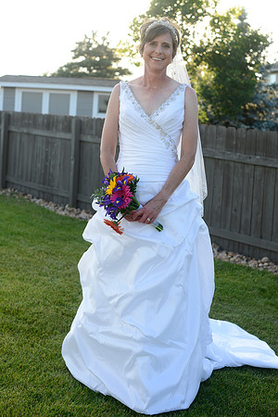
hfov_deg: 27.0
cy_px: 208
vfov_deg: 39.6
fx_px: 579
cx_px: 139
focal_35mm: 50
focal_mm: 50
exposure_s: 1/400
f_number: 4.5
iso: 400
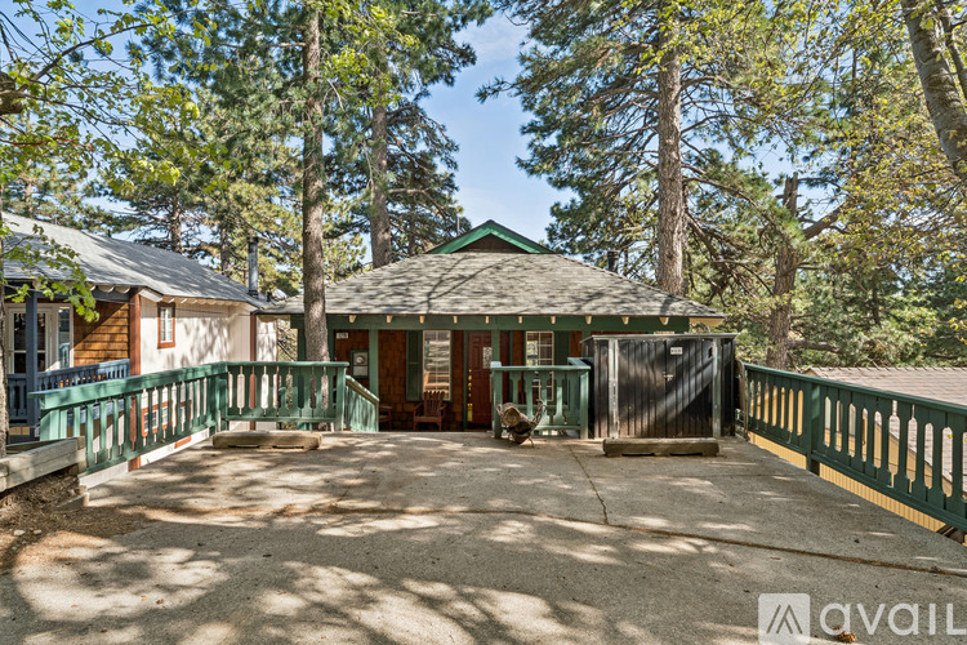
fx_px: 537
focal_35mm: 20
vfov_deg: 61.9
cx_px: 484
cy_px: 322
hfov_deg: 84.0
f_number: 22
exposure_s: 1/8
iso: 100
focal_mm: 20
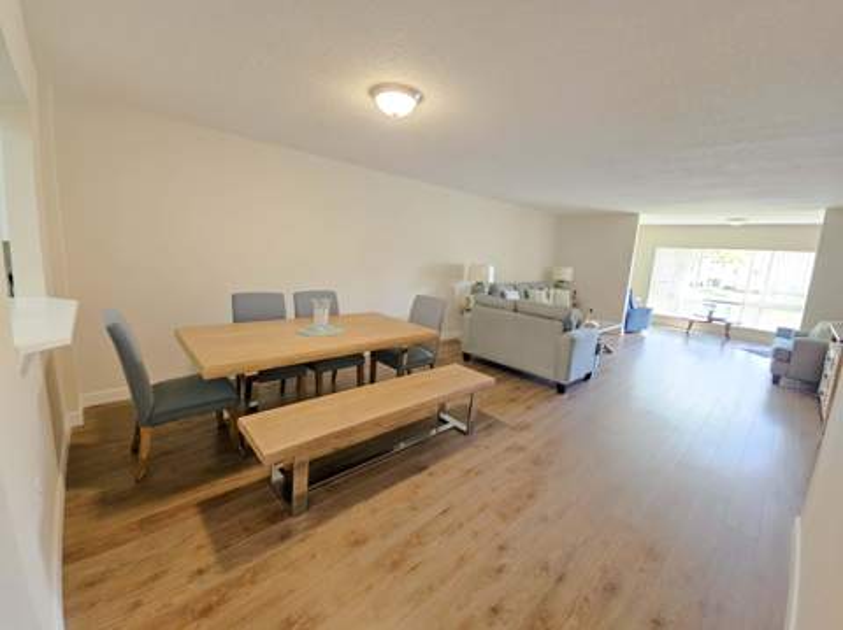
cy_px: 315
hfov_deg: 106.2
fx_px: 316
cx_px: 422
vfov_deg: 89.8
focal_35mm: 13
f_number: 2.2
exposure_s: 1/60
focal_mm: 2.2
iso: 250
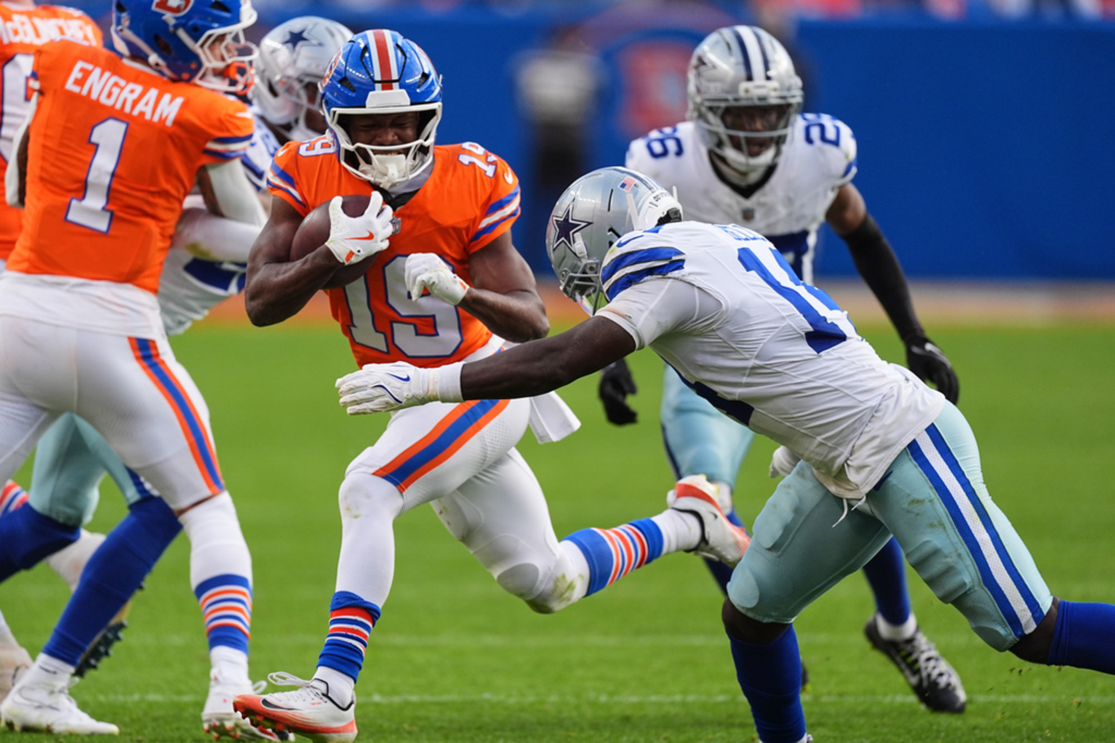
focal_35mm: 600
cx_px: 558
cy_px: 372
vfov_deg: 2.3
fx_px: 18582
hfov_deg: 3.4
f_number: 4
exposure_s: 1/1600
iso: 1000
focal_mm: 600
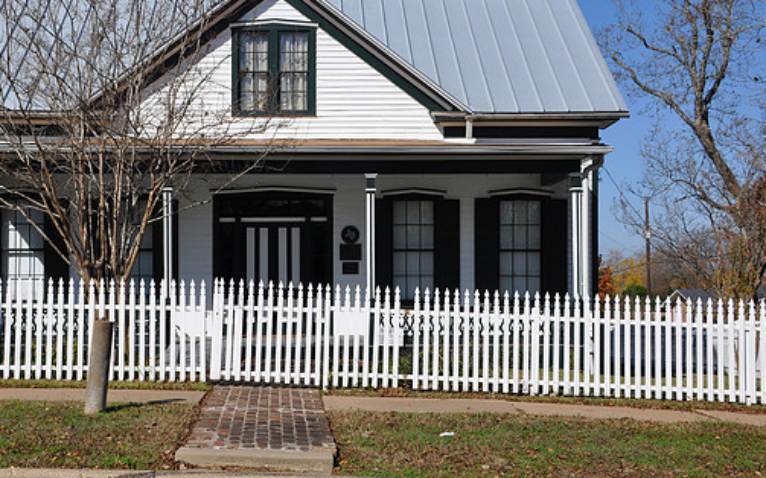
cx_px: 326
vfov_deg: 23.7
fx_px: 1139
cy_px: 229
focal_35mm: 55
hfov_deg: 37.1
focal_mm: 31
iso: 200
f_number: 10
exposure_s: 1/400
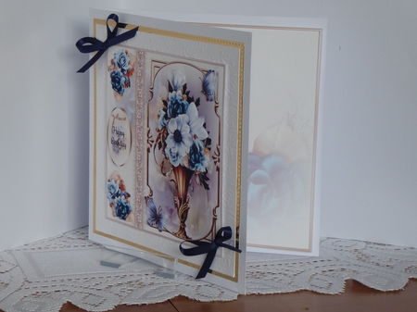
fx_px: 1529
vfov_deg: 11.7
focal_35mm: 127
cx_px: 208
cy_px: 156
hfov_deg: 15.5
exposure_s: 1/60
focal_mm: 20.6
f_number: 5.1
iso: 320
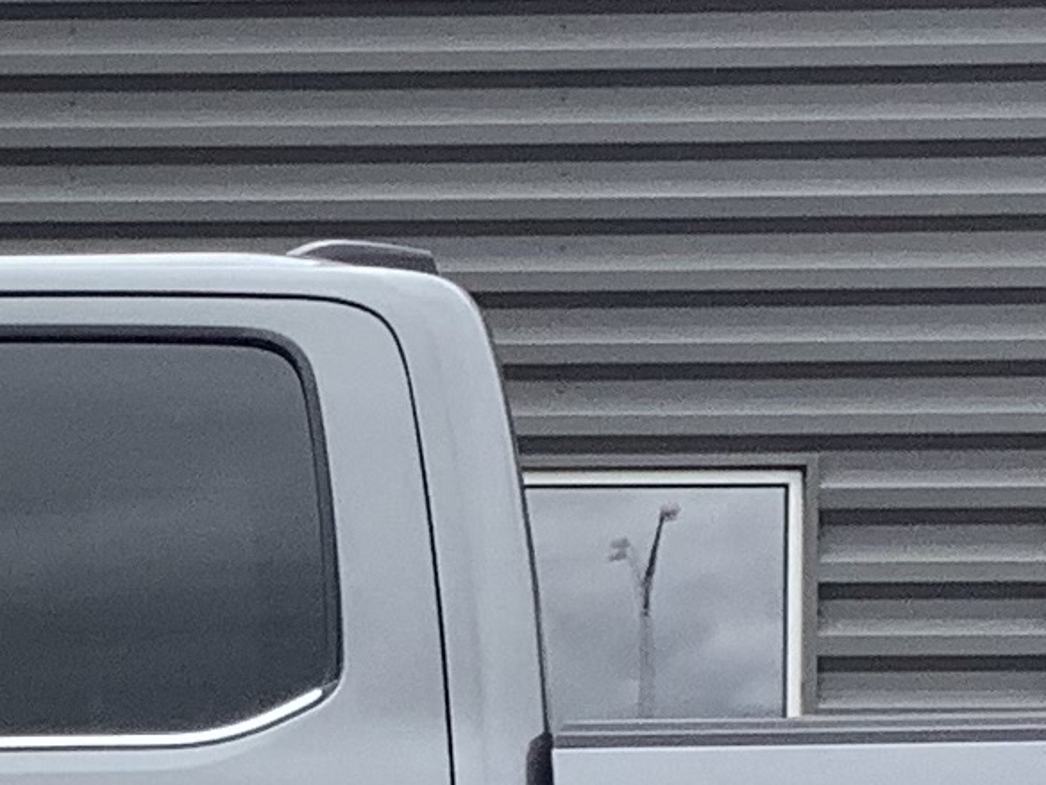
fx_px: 5229
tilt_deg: -0.5
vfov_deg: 8.5
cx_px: -145
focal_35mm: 173
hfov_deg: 11.2
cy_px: 946
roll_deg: +0.2
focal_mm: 3.3
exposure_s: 1/327
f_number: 2.4
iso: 25
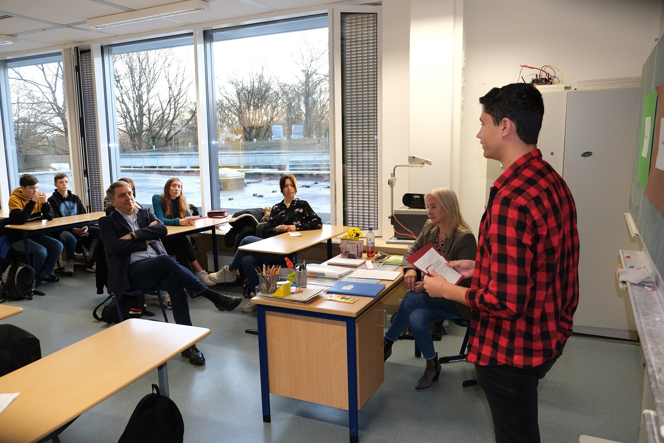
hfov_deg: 67.4
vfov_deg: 47.9
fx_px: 498
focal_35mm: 27
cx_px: 332
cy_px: 222
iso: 320
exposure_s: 1/60
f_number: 2.8
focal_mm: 18
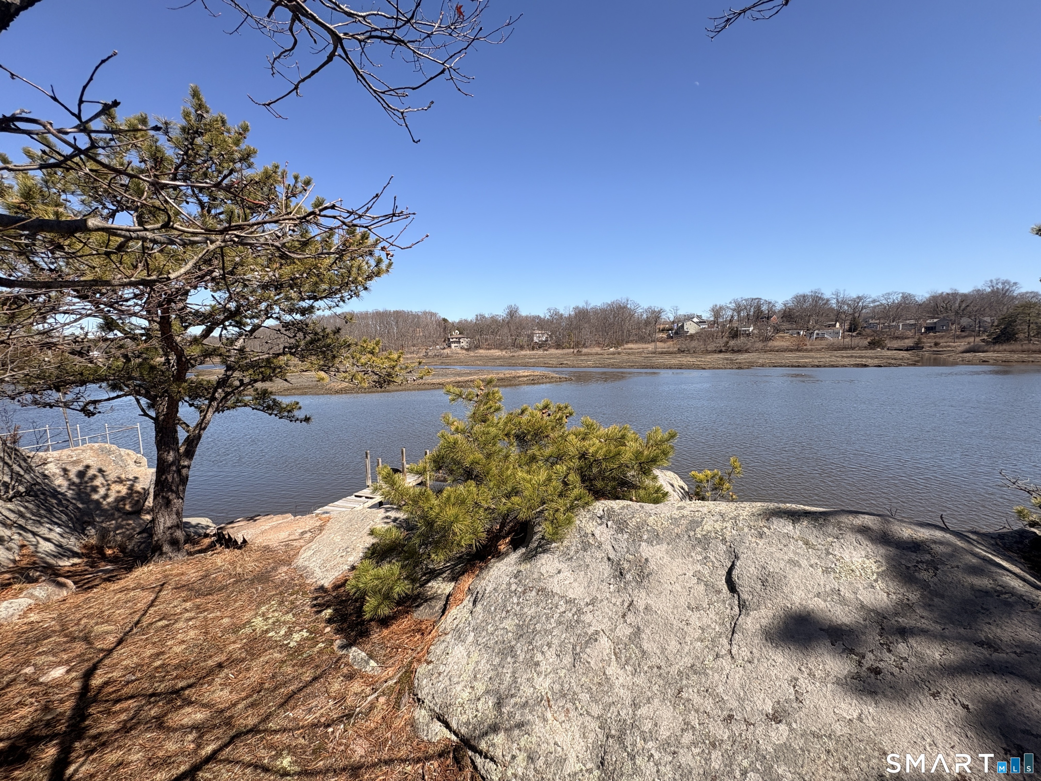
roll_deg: +1.6
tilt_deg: -4.3
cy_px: 390
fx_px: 421
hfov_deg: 102.1
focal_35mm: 14
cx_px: 520
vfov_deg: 85.7
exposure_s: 1/1477
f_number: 2.2
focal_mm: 2.22
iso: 50
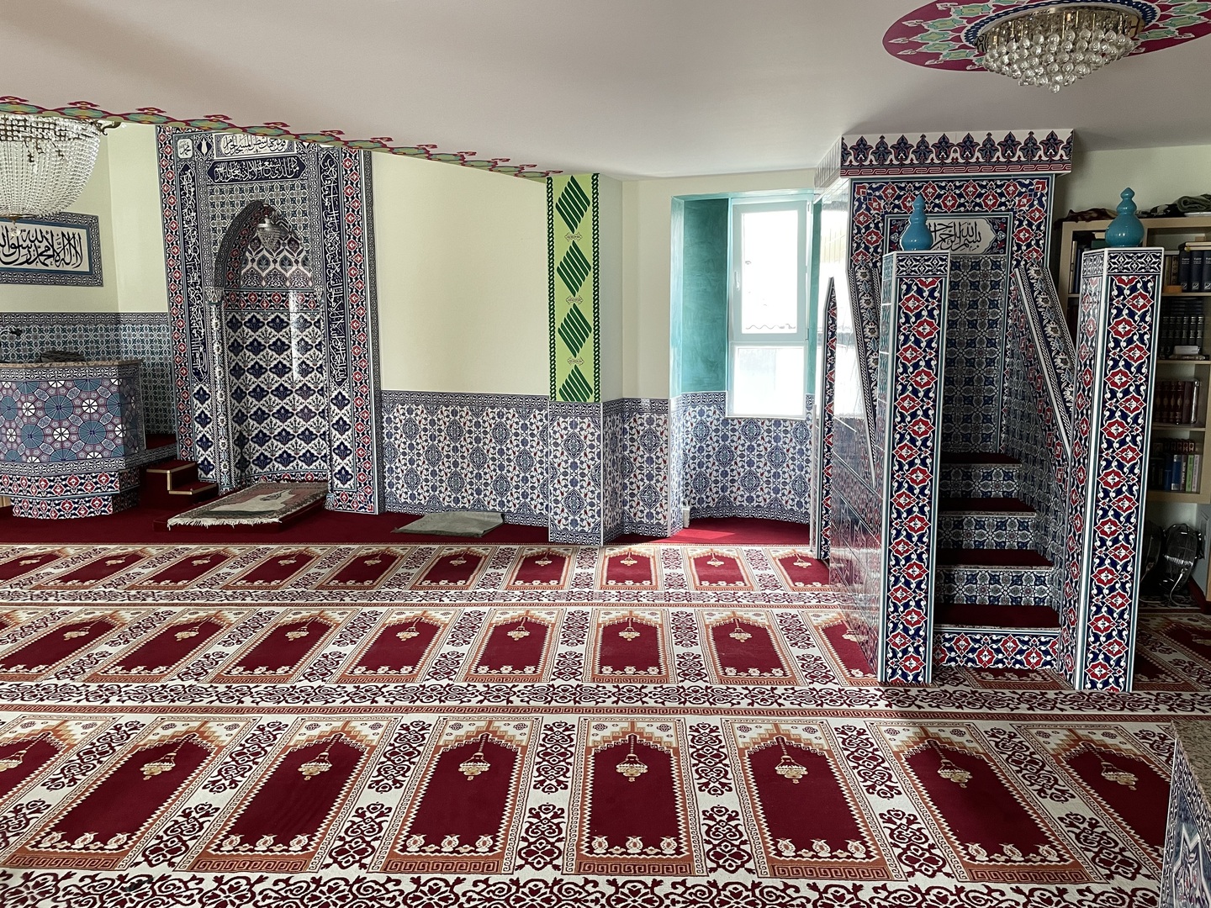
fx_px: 910
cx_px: 606
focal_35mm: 26
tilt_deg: -7.5
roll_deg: +0.2
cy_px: 454
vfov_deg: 53.1
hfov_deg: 67.3
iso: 125
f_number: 1.6
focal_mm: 4.2
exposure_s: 1/88
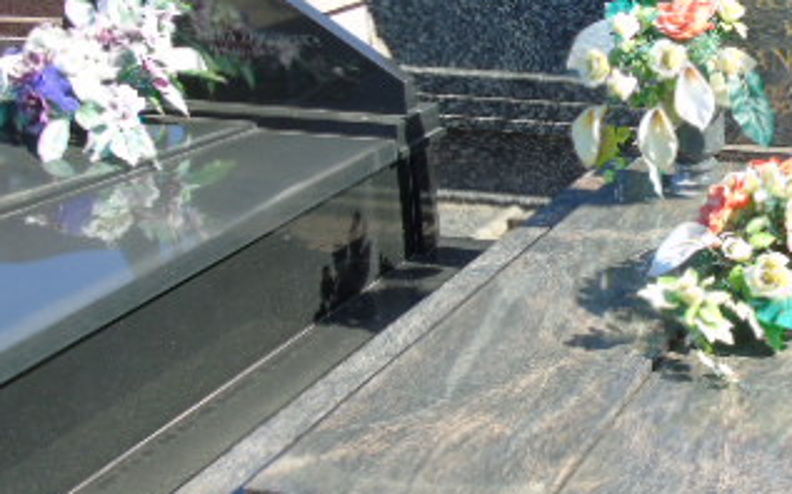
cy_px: 249
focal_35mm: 62
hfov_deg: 31.4
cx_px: 720
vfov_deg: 20.9
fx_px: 1338
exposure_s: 1/320
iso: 80
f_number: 3.6
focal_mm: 5.2
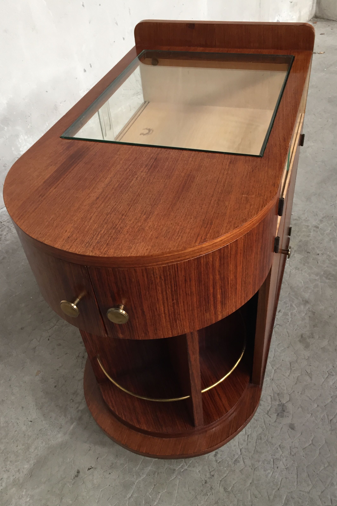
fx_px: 435
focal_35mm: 31
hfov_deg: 42.3
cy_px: 252
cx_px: 179
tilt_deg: -41.8
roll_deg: +6.0
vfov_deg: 60.3
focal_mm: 4.15
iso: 100
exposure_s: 1/33
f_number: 2.2
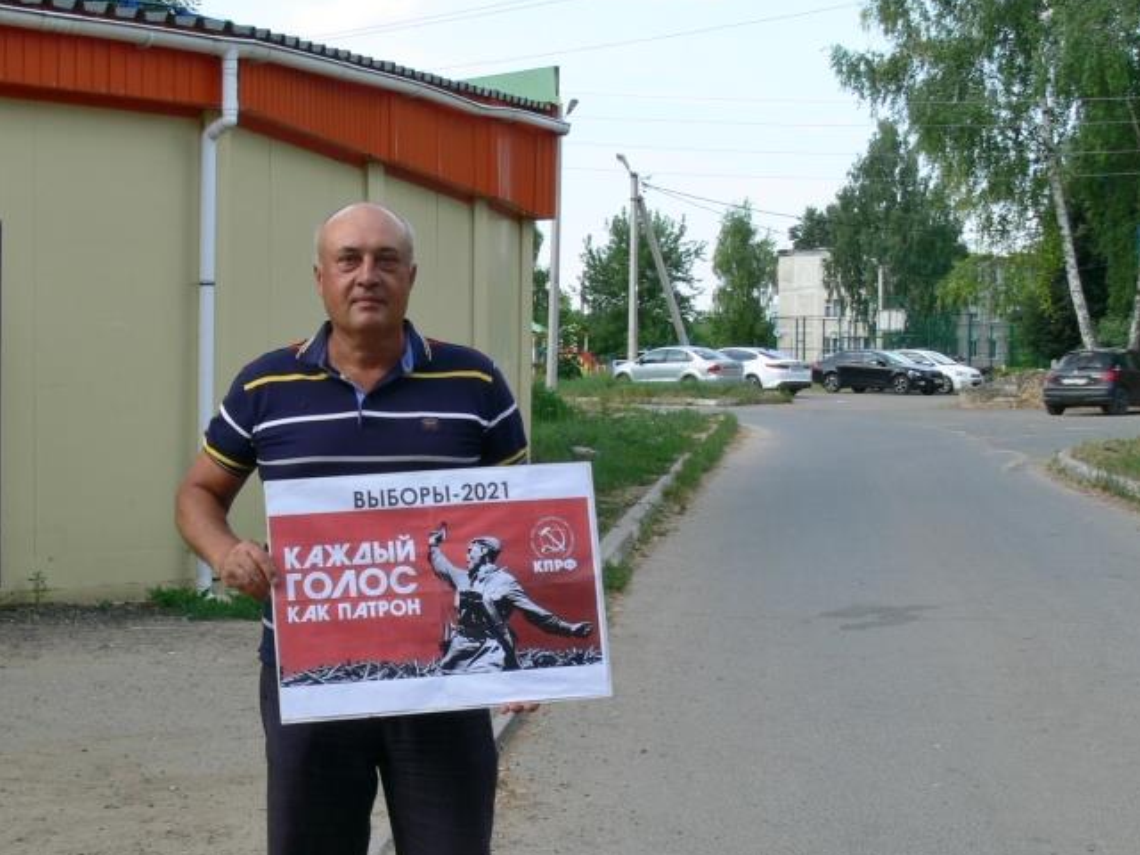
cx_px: 310
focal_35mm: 56
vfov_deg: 26.1
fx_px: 1844
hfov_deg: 33.8
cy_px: 438
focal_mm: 7.4
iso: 80
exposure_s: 1/125
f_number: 5.6
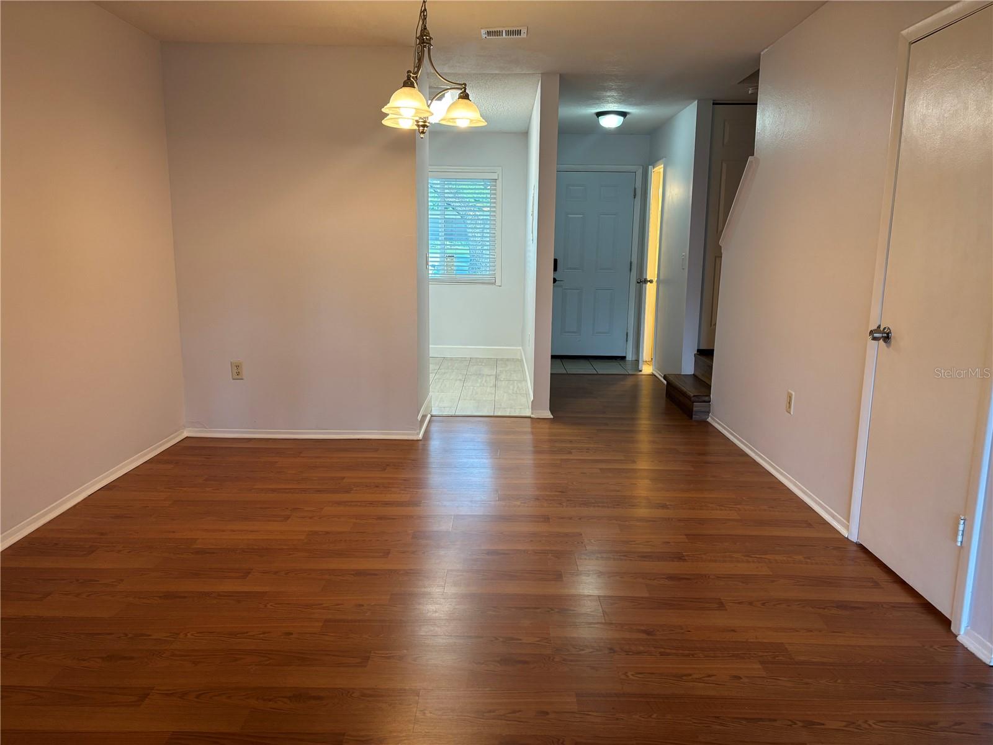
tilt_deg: -10.2
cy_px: 372
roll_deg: -1.4
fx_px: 746
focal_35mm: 26
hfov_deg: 67.3
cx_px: 496
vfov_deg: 53.1
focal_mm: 5.96
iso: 125
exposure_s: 1/60
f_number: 1.6
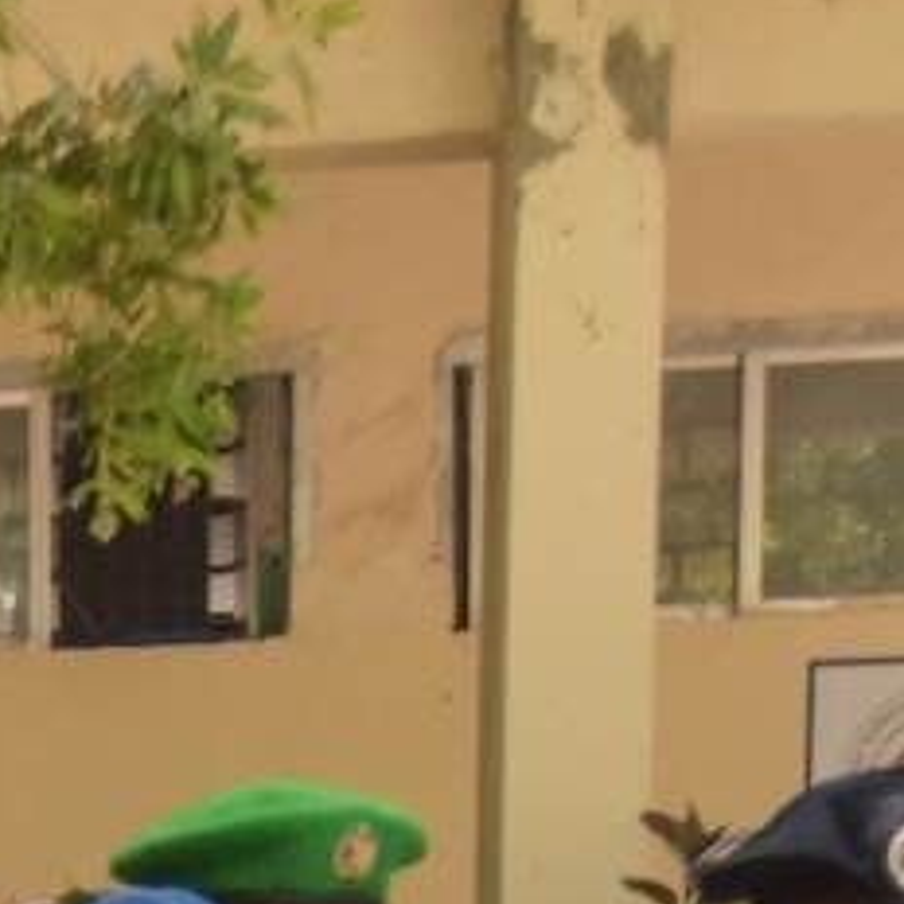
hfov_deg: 7.9
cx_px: -1017
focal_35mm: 211
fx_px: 6234
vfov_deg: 7.7
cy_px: 2225
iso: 1250
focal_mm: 25
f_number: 2.8
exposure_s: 1/6400
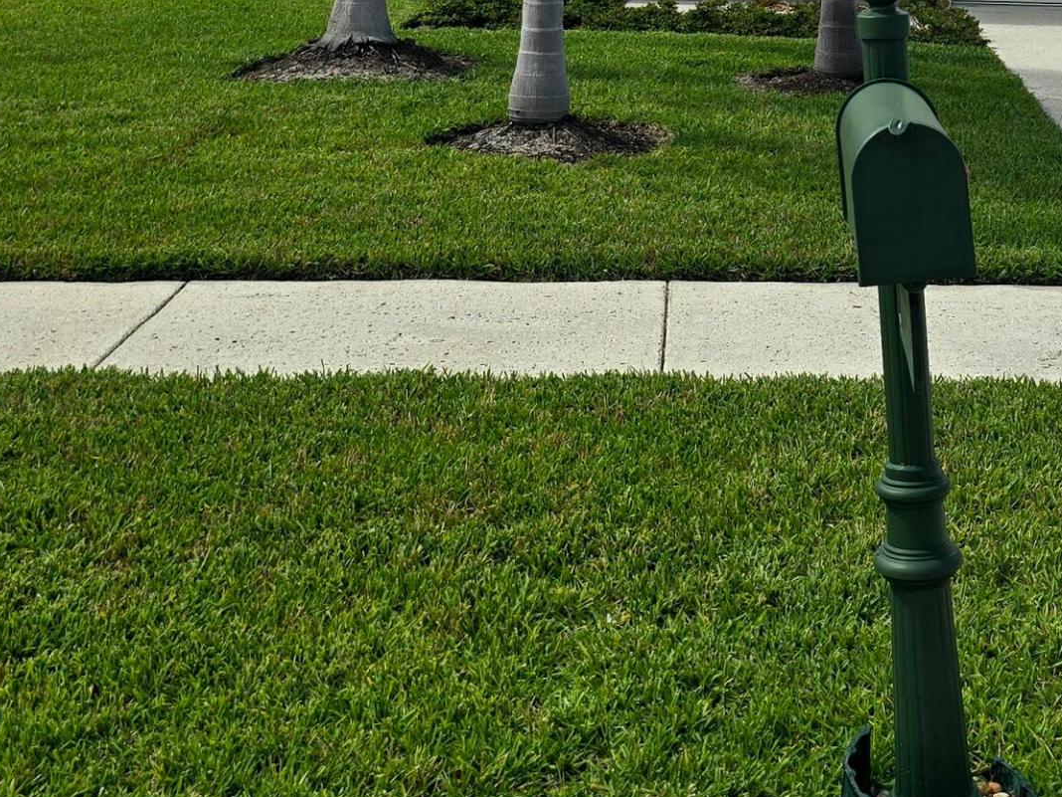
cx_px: 798
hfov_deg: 30.7
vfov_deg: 21.6
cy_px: -208
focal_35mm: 62
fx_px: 1902
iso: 12
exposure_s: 1/1000
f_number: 1.7
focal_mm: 6.3
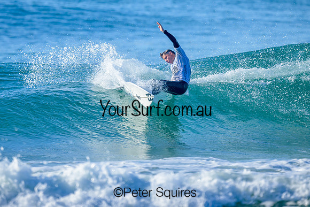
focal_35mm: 1098
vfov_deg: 1.3
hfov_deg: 1.9
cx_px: 126
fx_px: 9458
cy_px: 65
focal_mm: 800
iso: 400
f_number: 6.3
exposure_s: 1/2000
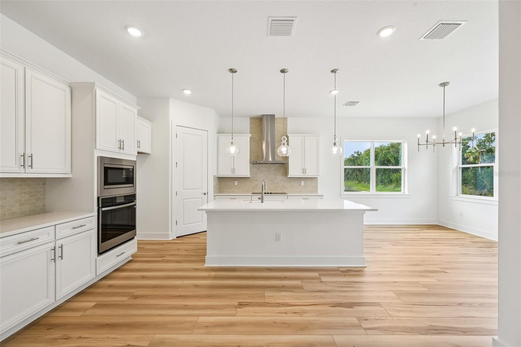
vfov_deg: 81.2
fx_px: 203
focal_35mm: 14
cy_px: 174
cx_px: 260
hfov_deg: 104.3
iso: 400
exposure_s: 1/50
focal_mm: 14
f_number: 8
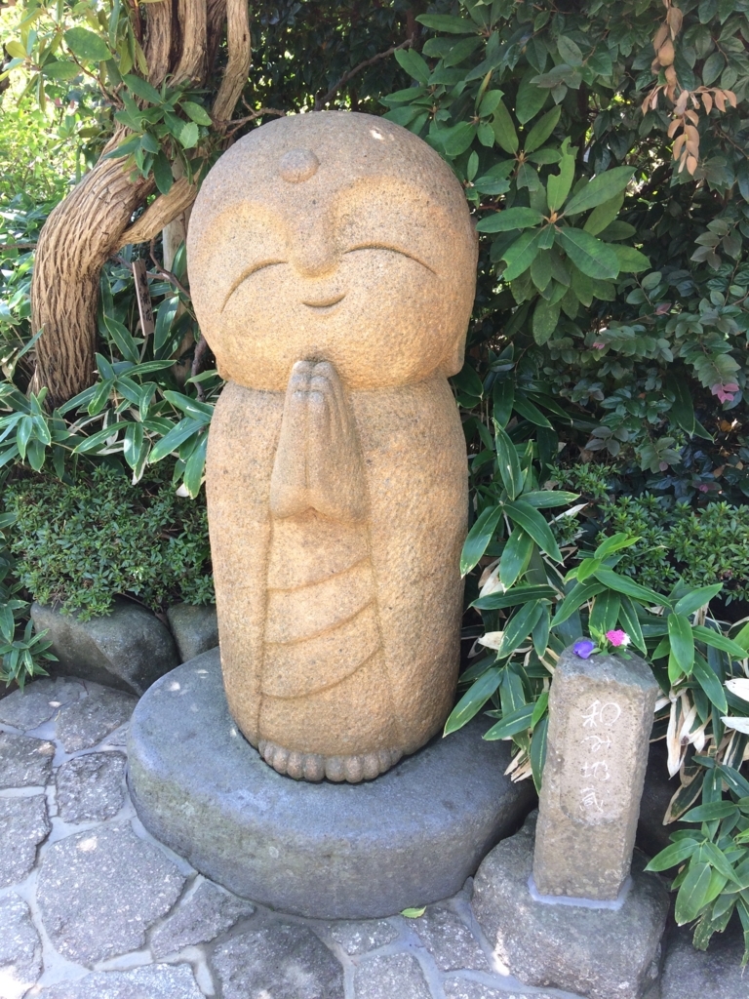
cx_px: 374
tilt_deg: -24.7
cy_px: 500
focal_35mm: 29
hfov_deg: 48.2
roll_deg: +1.8
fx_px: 837
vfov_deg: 61.7
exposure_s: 1/120
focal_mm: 4.15
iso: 50
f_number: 2.2
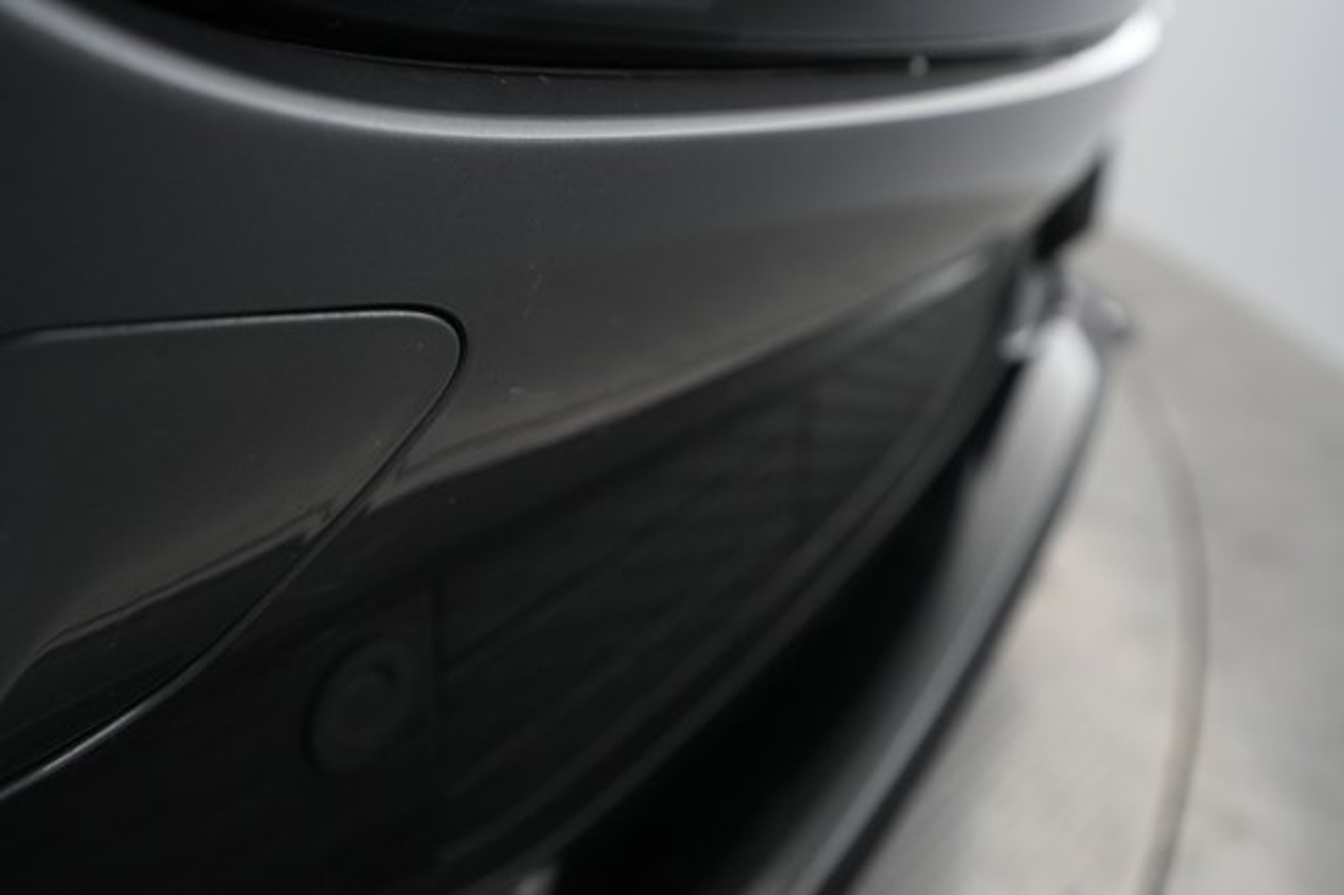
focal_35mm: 28
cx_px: 672
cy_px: 448
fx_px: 1045
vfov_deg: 46.4
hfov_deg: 65.5
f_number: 4.5
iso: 3200
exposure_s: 1/100
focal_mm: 28
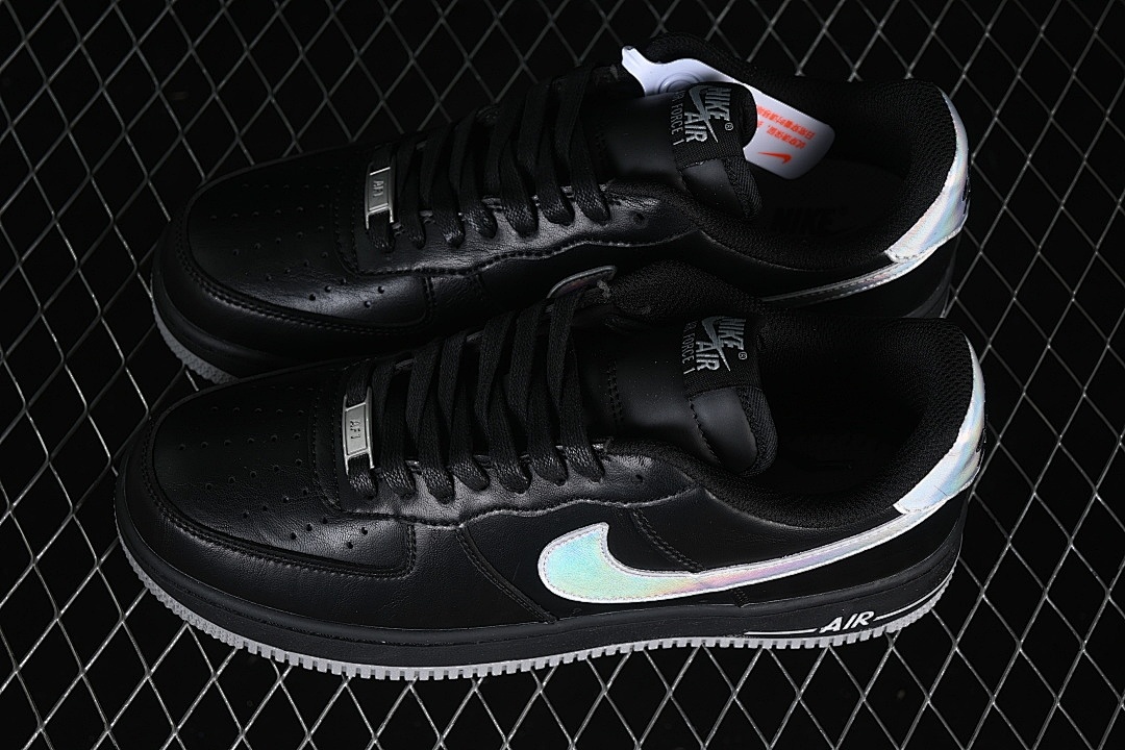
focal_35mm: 75
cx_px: 562
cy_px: 375
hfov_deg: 27.0
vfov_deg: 18.2
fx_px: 2344
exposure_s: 1/50
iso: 160
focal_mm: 50
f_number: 6.3
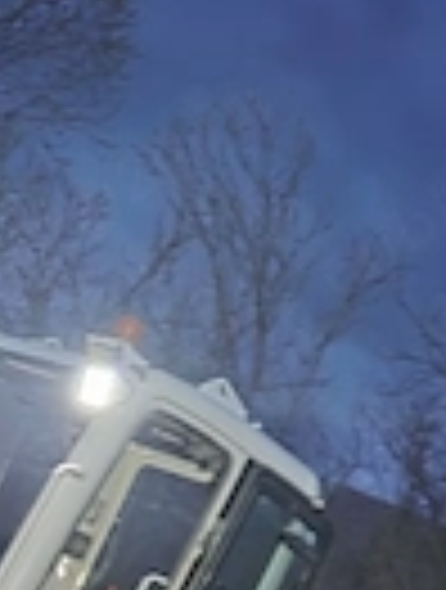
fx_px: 1197
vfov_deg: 26.2
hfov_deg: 19.4
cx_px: -144
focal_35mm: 70
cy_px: 599
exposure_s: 1/20
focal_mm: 6.3
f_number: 1.7
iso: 2000
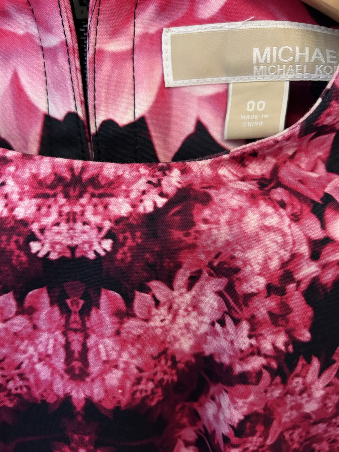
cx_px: 170
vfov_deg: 67.3
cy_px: 226
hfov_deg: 53.1
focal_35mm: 26
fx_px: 339
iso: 640
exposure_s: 1/40
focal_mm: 5.7
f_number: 1.5
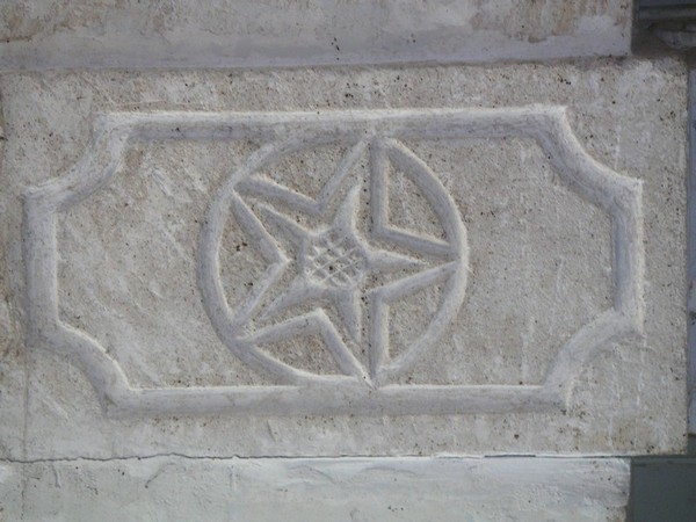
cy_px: 261
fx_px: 1910
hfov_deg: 20.7
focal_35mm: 95
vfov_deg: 15.6
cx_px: 348
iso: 160
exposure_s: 1/45
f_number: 3.4
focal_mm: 14.7
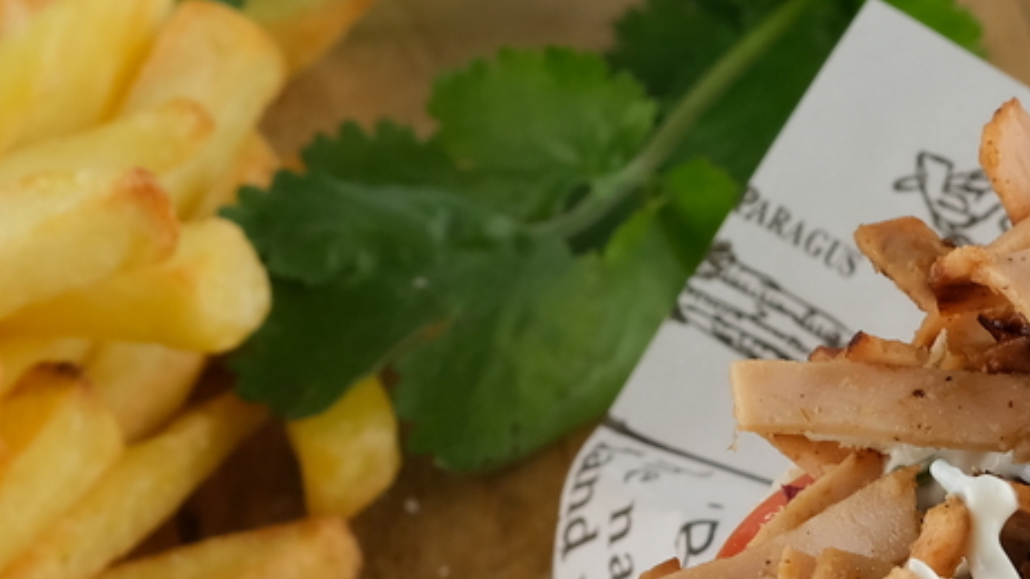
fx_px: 8686
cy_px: 857
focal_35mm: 318
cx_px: 974
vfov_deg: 3.8
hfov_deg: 6.8
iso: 320
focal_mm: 60
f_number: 9
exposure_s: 1/125
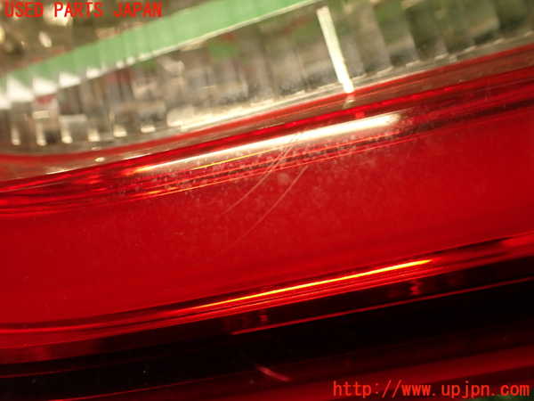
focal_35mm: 32
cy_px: 200
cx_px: 267
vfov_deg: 44.2
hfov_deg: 56.8
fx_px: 494
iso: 200
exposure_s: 1/40
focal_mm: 5.79
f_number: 2.4
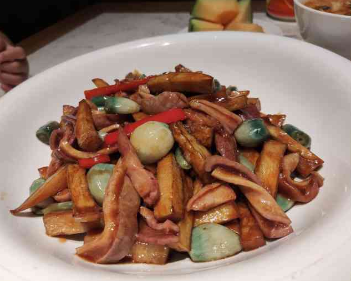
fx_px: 280
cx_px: 162
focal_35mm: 27
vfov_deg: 53.2
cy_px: 142
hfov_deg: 64.0
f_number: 1.79
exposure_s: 1/100
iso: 93
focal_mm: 4.71
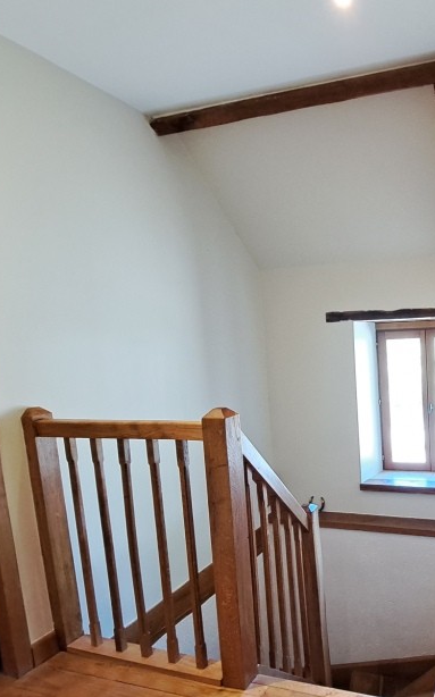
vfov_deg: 76.9
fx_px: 437
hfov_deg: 46.9
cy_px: 391
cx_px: 403
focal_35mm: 23
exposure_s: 1/50
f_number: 2.2
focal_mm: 1.74
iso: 200
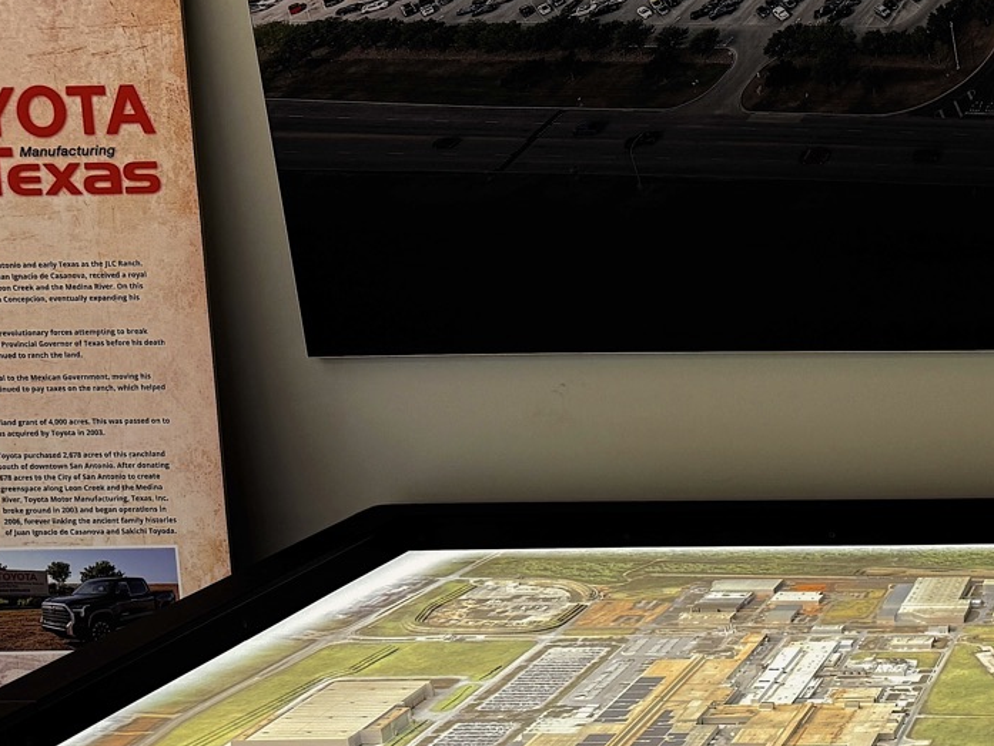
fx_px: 1781
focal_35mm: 62
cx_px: 1219
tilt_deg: -17.9
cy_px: 659
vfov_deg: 23.1
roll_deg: +1.2
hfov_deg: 27.2
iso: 100
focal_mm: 6.76
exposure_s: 1/120
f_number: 1.78
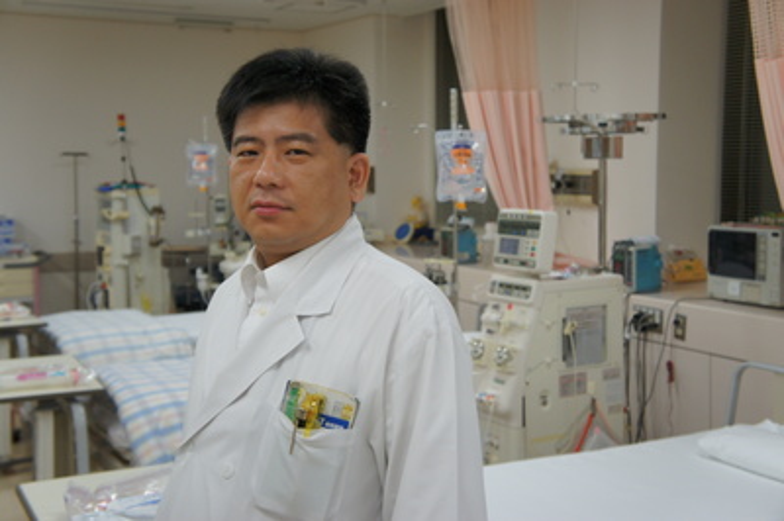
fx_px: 1077
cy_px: 260
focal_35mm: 50
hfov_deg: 40.0
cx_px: 392
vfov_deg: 27.2
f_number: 4.5
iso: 500
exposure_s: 1/80
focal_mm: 33
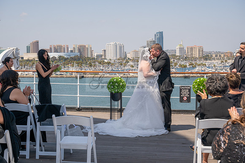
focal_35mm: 53
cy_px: 82
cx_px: 122
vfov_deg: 25.5
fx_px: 361
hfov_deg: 37.5
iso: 200
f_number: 8
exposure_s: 1/800
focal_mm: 53
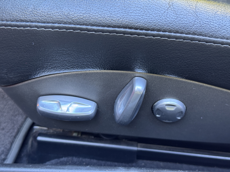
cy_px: 86
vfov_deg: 30.3
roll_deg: +6.3
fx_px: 319
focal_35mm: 48
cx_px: 115
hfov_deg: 39.7
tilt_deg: -42.9
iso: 250
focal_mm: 6.76
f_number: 1.78
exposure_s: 1/53
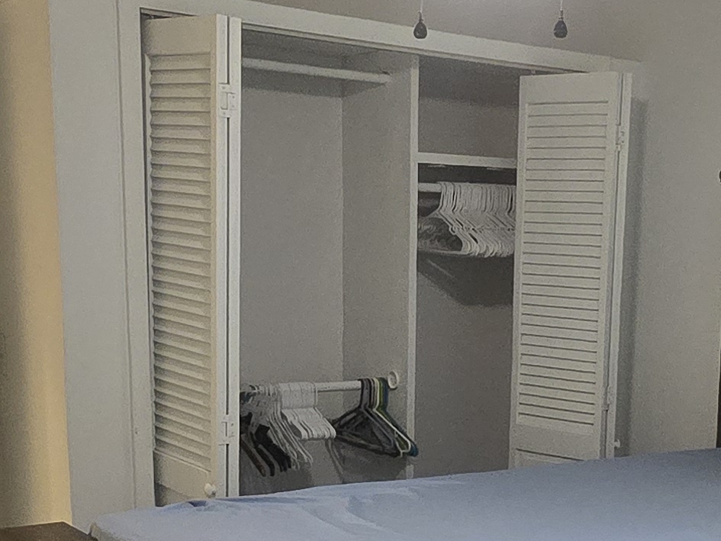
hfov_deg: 33.9
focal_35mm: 55
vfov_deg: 25.7
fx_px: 1146
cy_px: 492
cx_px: 574
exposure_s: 1/60
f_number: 2.2
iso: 640
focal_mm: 2.2
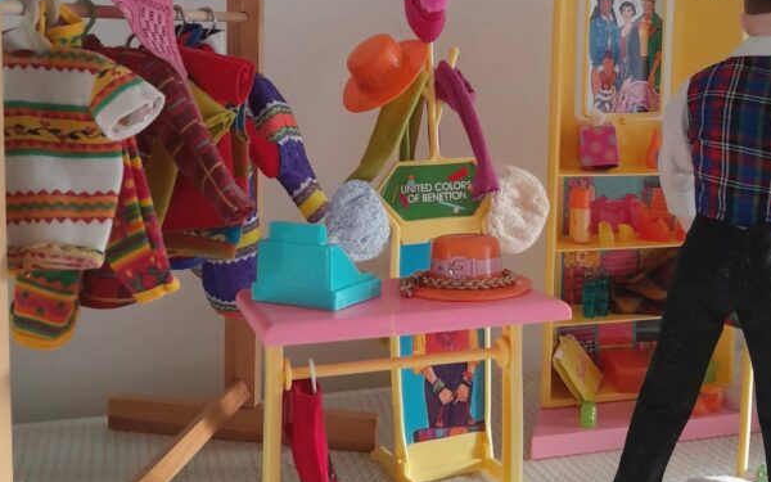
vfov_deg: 27.0
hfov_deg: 42.5
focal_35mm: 47
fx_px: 988
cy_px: 114
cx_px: 441
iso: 320
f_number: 1.8
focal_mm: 3.98
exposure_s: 1/60
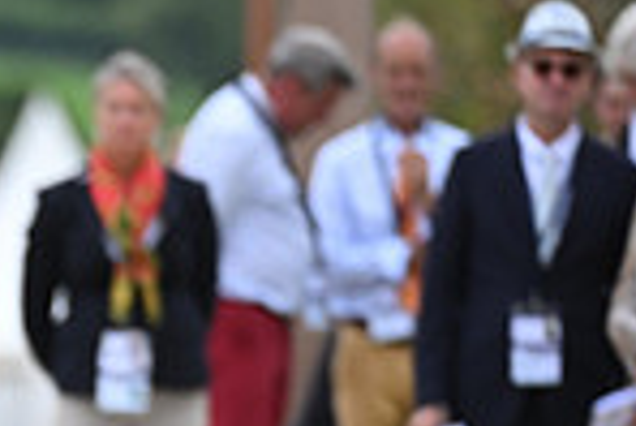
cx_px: -597
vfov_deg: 1.0
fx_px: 24916
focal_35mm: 1409
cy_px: 613
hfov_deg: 1.5
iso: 560
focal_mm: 360
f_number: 5.6
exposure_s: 1/1600
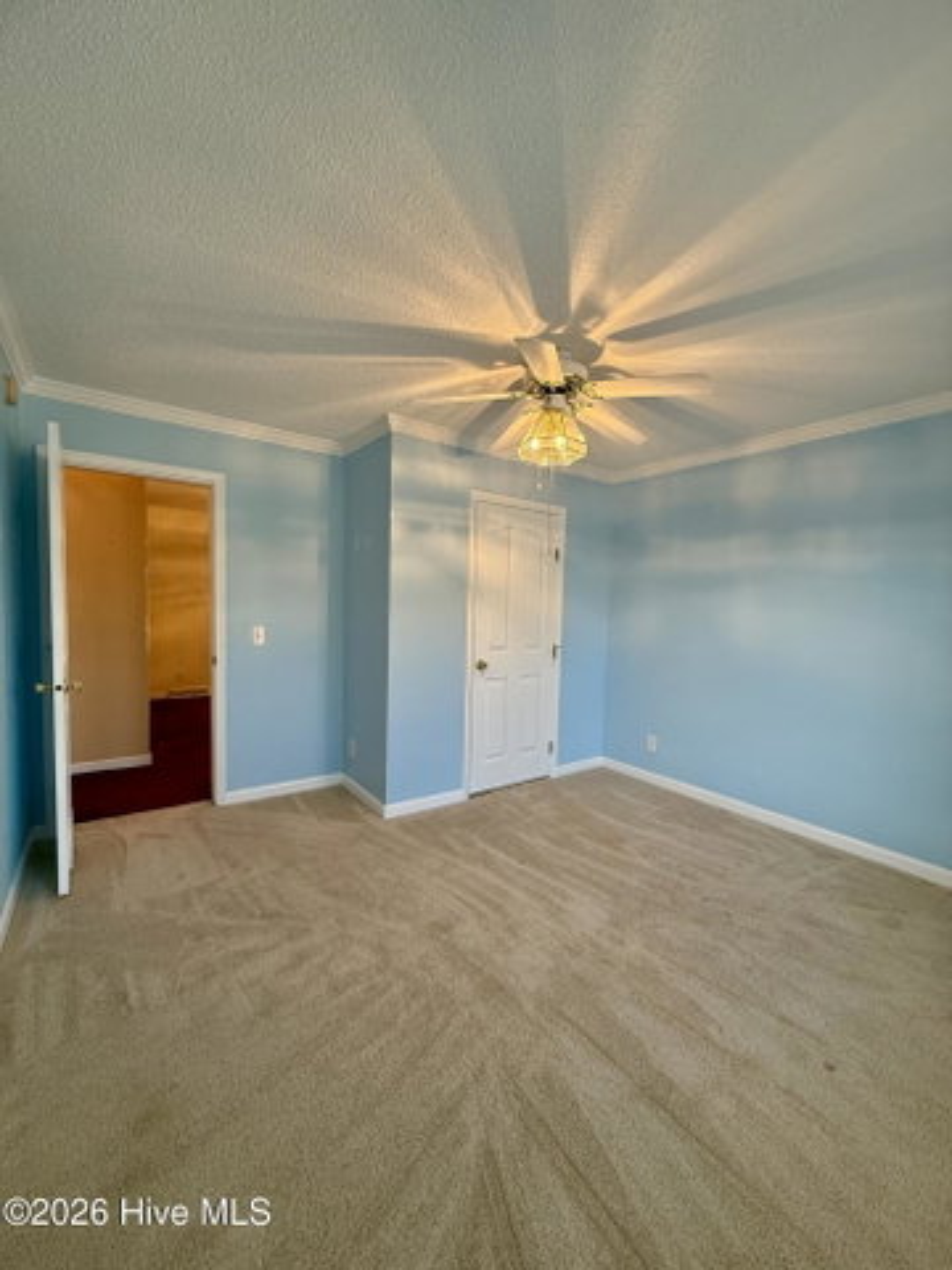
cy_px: 635
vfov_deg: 102.1
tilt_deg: -2.5
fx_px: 513
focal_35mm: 14
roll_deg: -2.0
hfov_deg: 85.7
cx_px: 476
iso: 160
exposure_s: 1/120
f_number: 2.2
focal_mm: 2.22
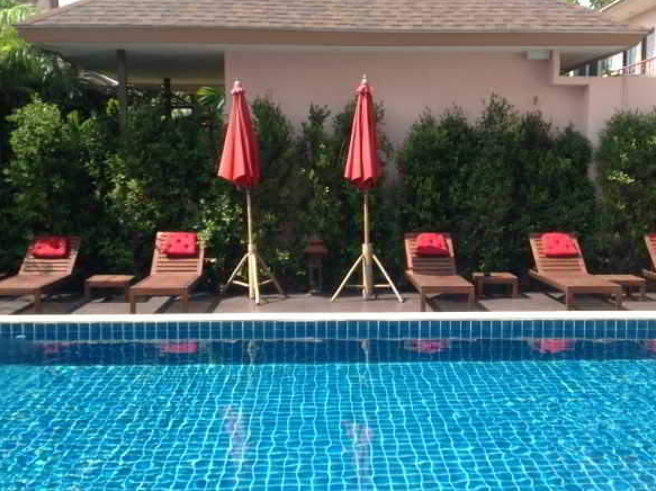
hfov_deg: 39.7
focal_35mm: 48
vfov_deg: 30.2
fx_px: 909
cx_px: 359
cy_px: 261
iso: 50
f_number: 2.4
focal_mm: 4.28
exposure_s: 1/756
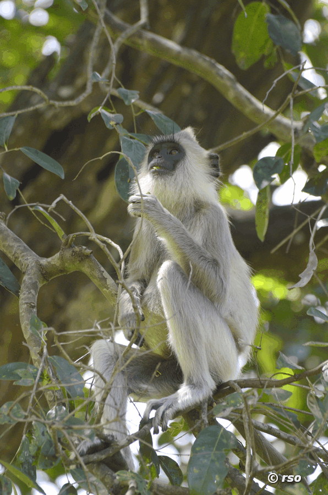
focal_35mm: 750
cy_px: 248
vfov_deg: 2.8
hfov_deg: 1.8
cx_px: 164
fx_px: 10297
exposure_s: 1/250
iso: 720
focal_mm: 500
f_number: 6.3
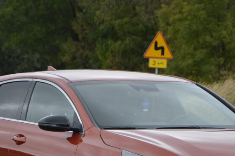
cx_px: 132
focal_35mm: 292
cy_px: 136
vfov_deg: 4.7
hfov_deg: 7.1
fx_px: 1902
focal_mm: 105
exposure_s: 1/125
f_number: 5.6
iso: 200
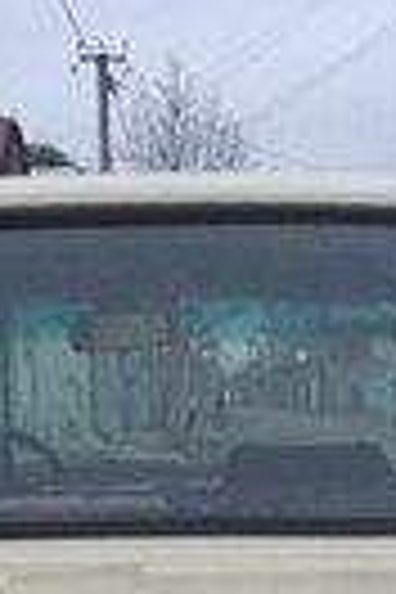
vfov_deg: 16.1
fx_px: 1864
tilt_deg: -15.9
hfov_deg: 12.1
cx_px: 108
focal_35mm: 113
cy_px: 968
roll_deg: +2.3
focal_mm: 4.15
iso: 160
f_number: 2.2
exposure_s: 1/8
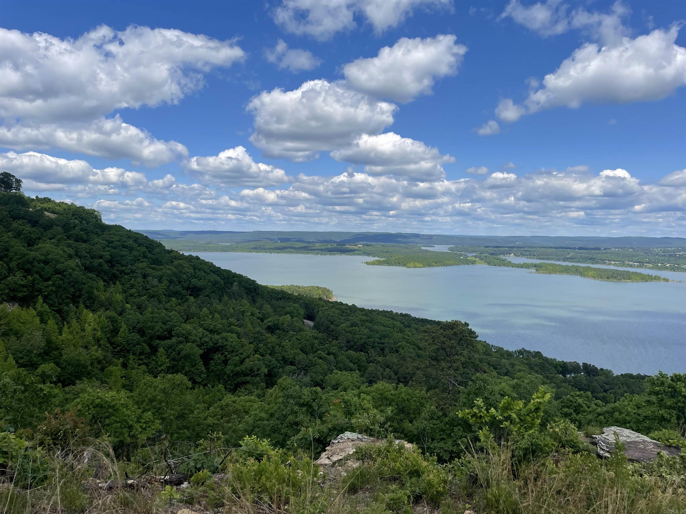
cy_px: 257
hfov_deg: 67.3
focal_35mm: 26
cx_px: 343
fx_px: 515
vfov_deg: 53.1
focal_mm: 4.2
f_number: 1.6
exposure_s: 1/4651
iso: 32
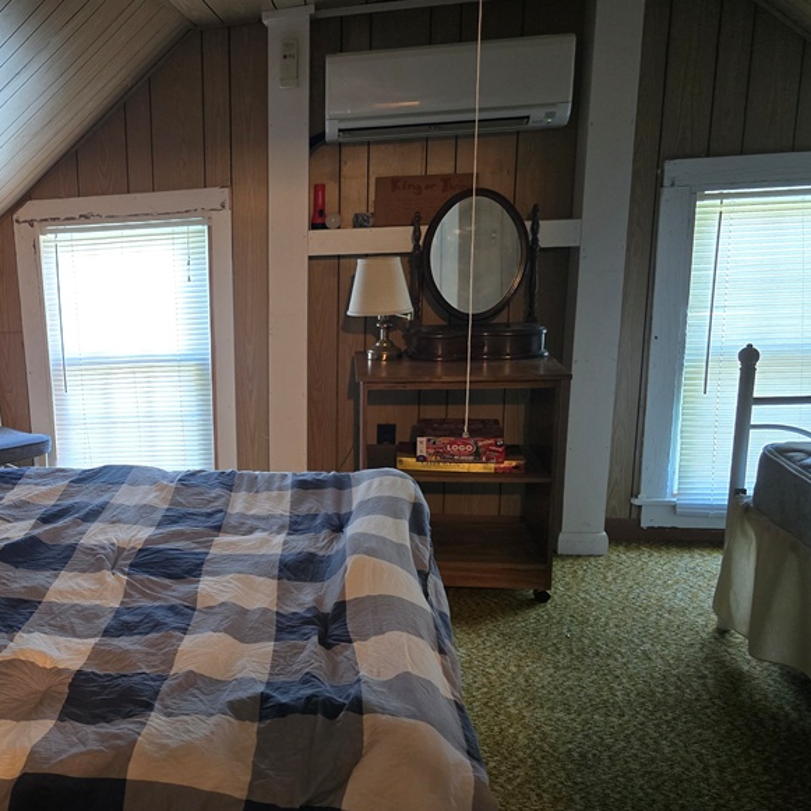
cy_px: 423
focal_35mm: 35
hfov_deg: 44.2
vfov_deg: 47.2
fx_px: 928
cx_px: 128
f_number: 1.7
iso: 800
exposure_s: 1/60
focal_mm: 6.3
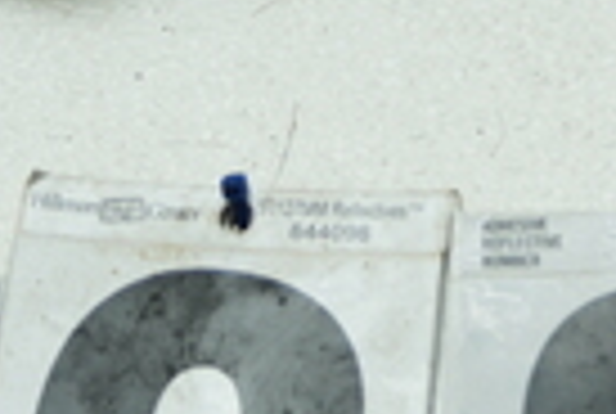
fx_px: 3584
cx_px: 616
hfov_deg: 9.8
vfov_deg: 6.5
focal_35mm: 209
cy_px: -286
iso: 100
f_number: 4
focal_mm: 28
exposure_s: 1/200
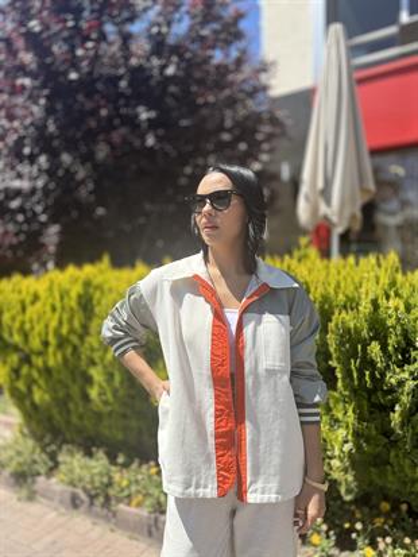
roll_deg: +0.4
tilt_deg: -1.7
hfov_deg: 56.8
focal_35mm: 24
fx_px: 386
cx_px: 209
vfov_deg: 71.6
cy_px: 278
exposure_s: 1/3247
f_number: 1.78
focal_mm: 6.86
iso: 80
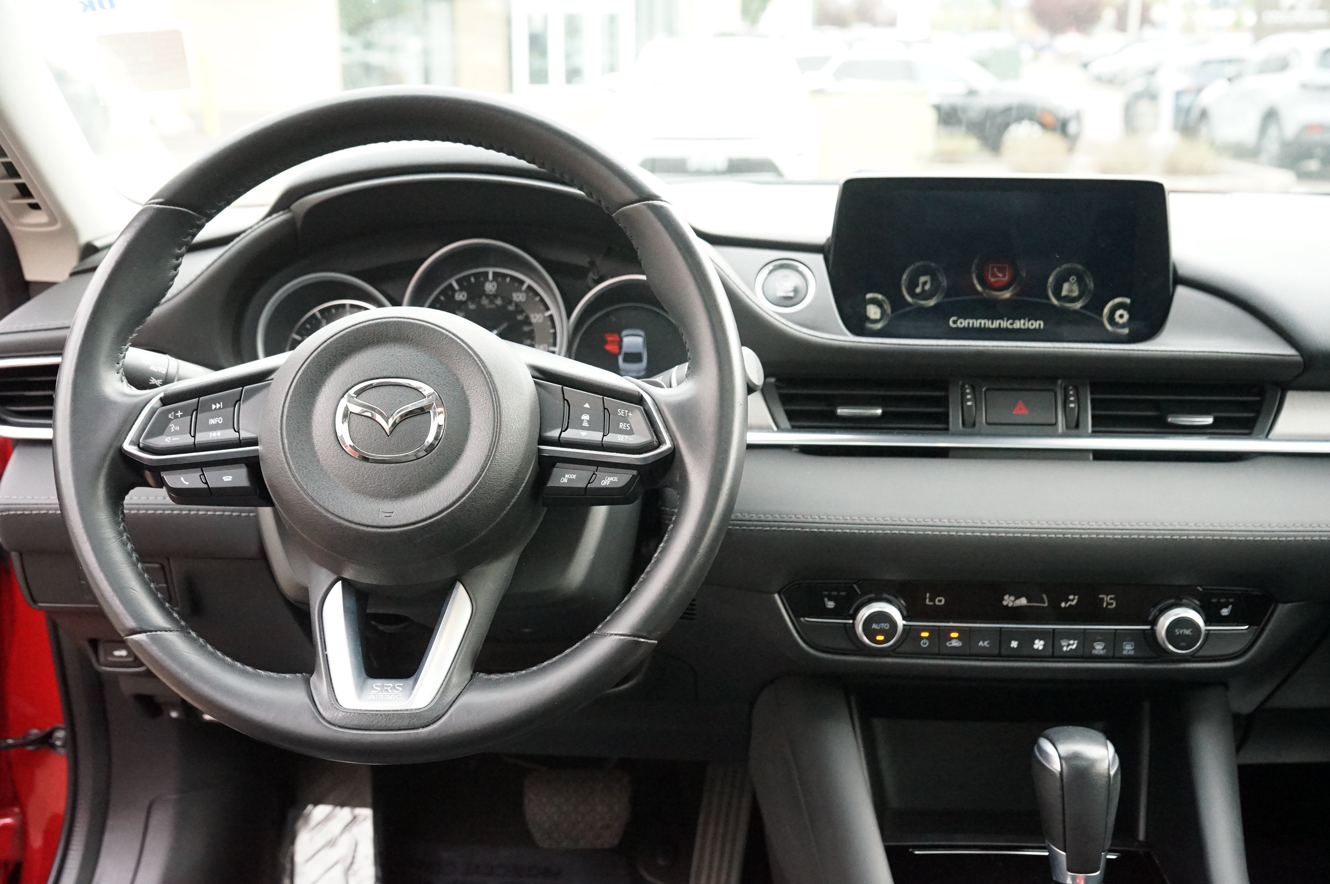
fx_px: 1476
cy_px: 442
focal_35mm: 40
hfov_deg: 48.5
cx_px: 665
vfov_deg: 33.3
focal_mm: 40
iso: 6400
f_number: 6.3
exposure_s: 1/1000
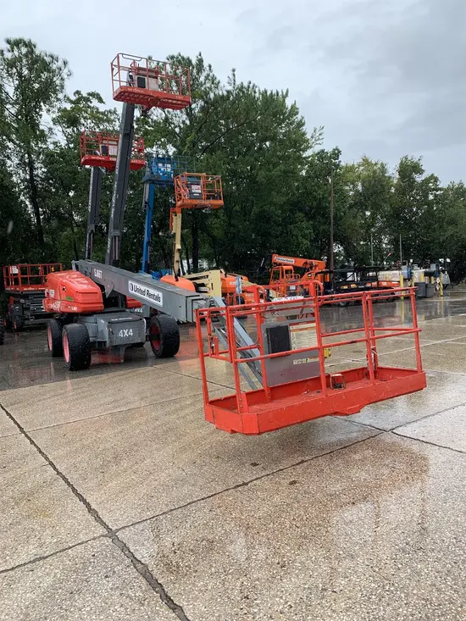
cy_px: 310
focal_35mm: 26
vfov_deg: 67.3
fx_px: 467
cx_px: 233
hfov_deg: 53.1
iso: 25
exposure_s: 1/903
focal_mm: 4.25
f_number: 1.8
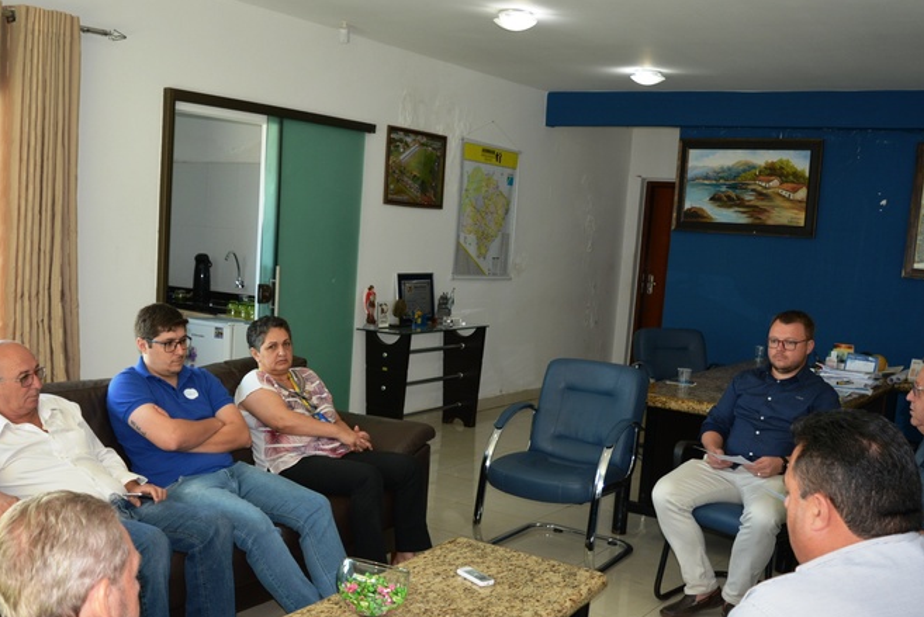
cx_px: 406
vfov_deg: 35.9
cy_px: 372
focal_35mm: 37
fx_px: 950
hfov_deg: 51.7
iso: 250
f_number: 3.5
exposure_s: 1/125
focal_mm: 18
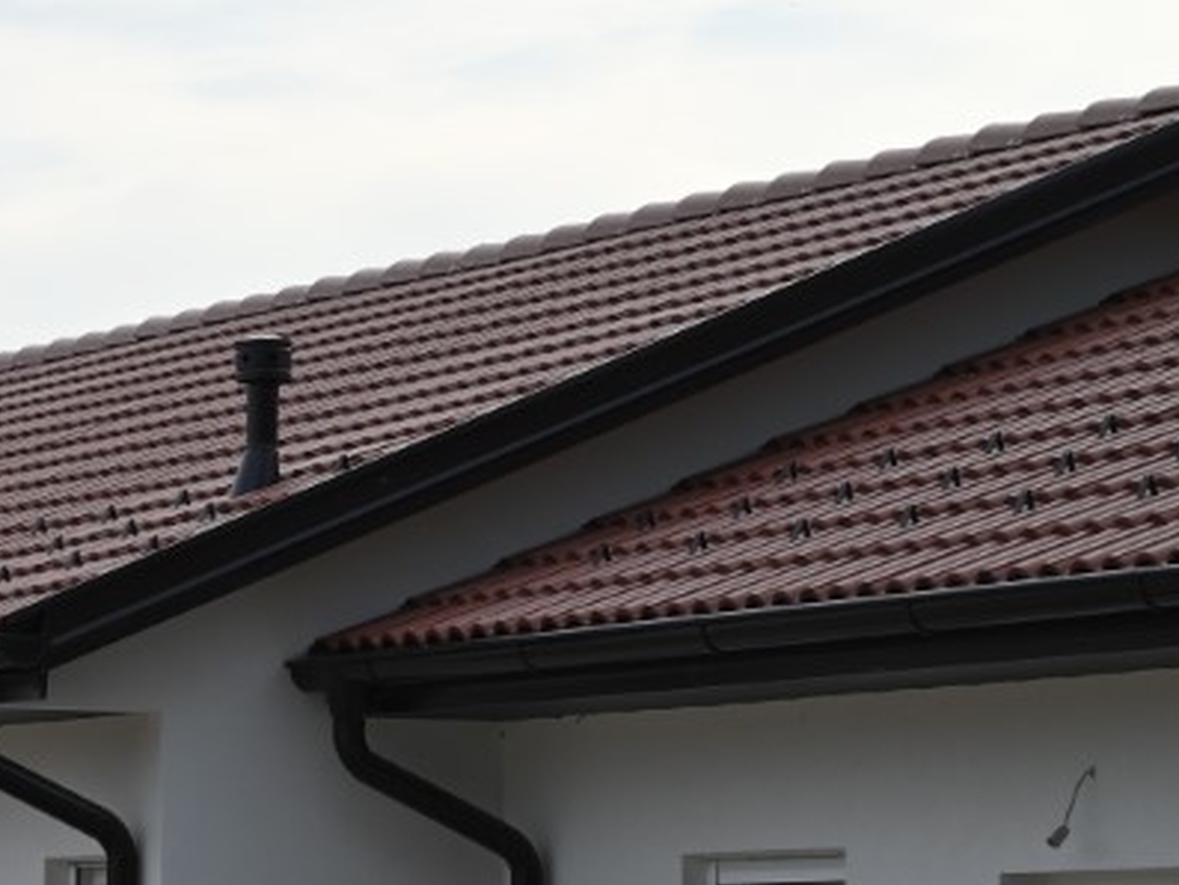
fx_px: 6167
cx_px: -163
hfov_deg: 10.8
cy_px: 941
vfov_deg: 8.2
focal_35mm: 181
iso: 100
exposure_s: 1/320
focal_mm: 65
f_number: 6.3
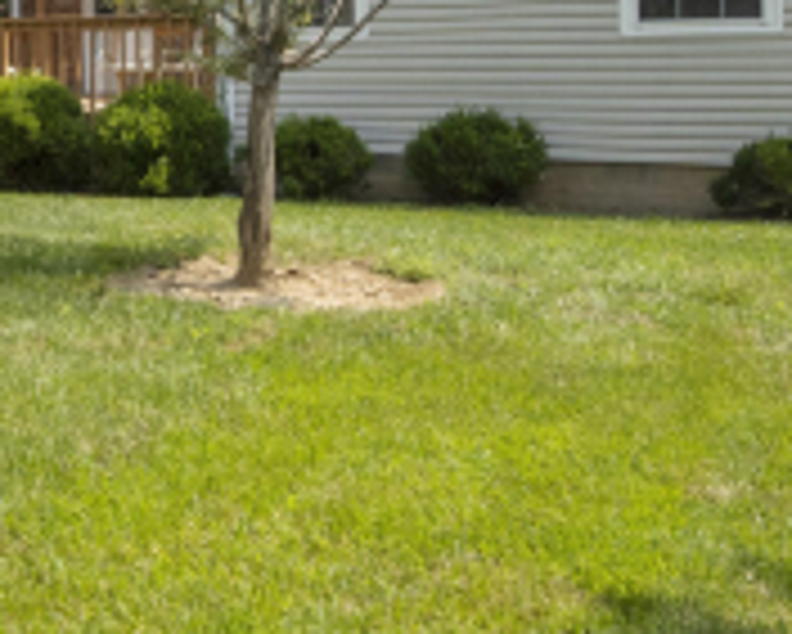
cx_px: -256
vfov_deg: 24.4
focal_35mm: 60
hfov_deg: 26.4
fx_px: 1407
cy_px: 27
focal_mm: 10
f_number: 10
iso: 400
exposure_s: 1/500
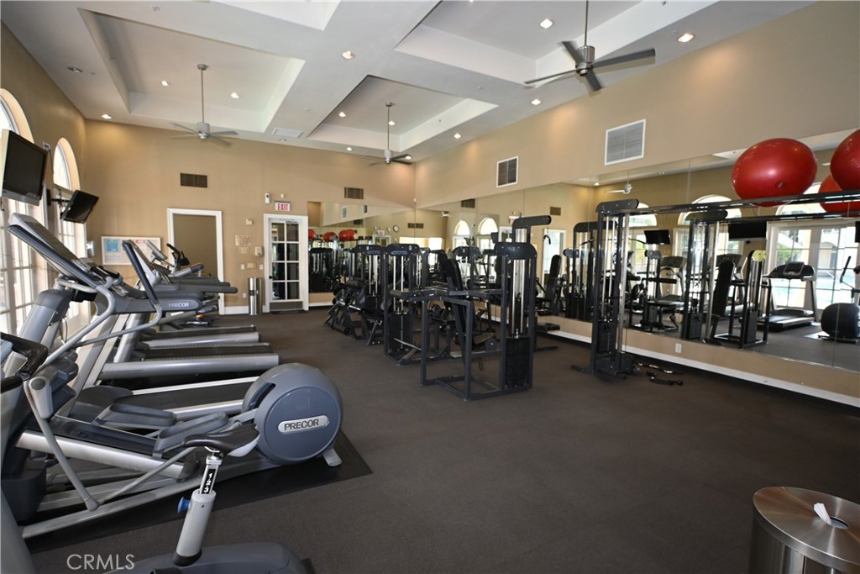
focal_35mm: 18
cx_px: 430
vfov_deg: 67.4
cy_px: 287
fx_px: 430
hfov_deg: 90.0
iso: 360
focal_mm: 12
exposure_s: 1/60
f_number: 4
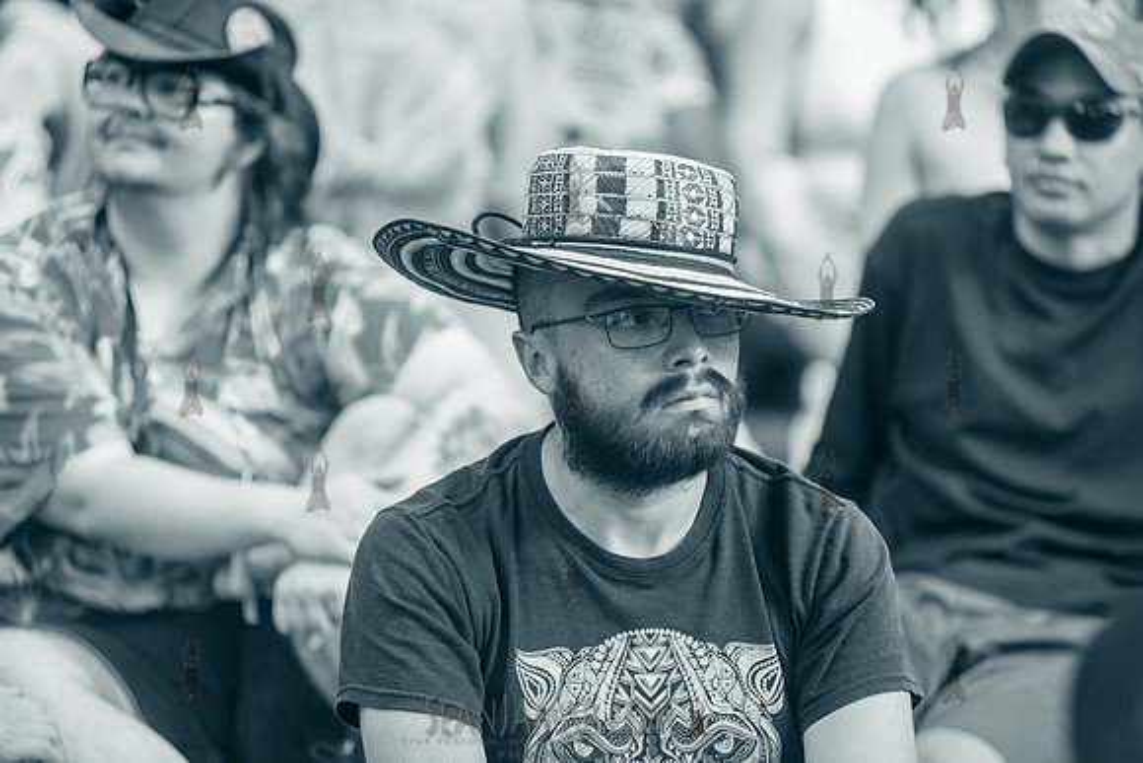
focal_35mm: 200
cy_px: 382
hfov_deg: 10.3
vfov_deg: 6.9
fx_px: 6351
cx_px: 572
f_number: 3.2
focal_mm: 200
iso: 400
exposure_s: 1/500
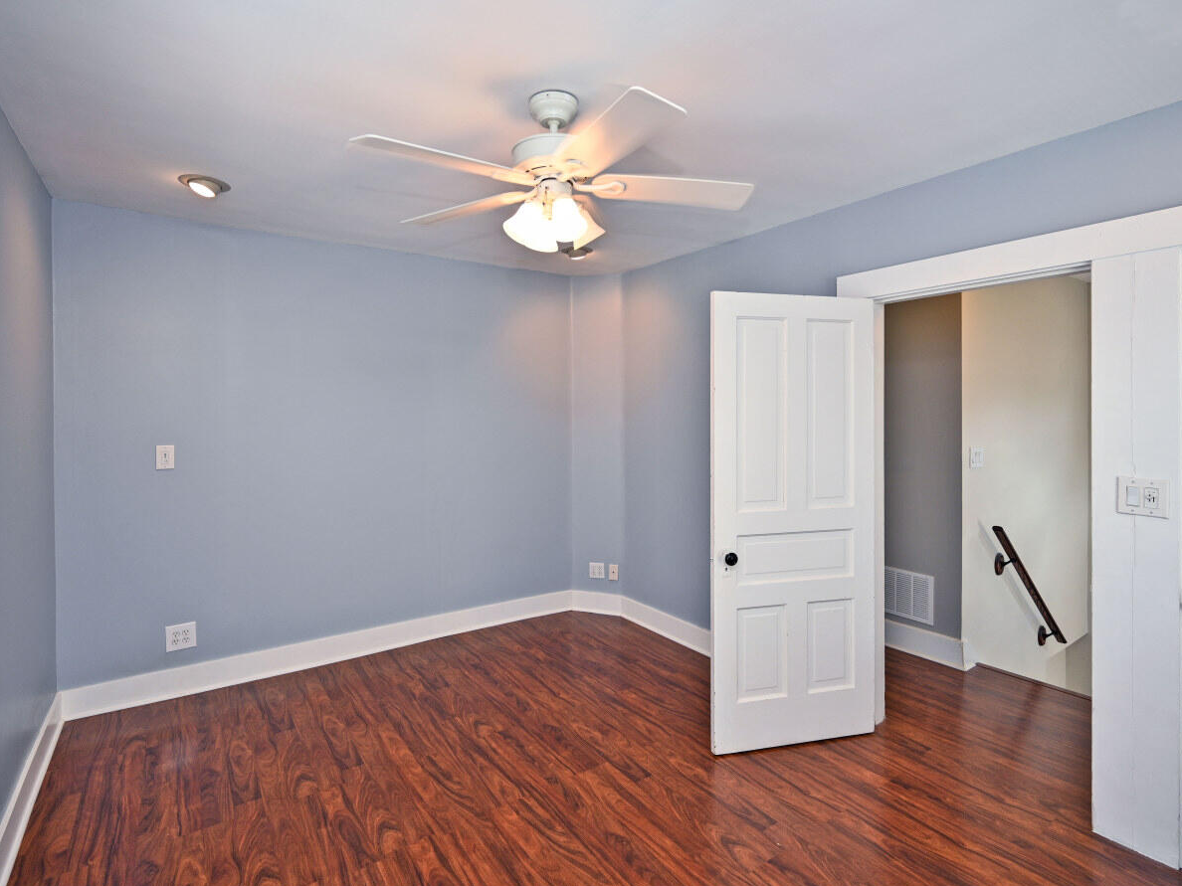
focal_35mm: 17
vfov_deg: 74.7
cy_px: 418
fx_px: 580
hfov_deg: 91.0
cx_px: 570
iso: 200
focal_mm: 14
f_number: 4.5
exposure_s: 1/80
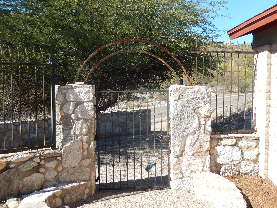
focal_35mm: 45
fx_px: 360
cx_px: 138
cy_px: 104
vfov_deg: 32.2
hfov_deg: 42.1
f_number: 4.3
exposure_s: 1/400
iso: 125
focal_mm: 8.1
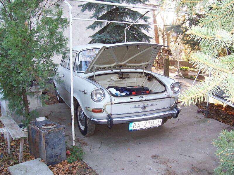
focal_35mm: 37
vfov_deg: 38.7
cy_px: 88
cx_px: 117
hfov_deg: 50.1
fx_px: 250
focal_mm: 5.6
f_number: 2.8
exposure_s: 1/60
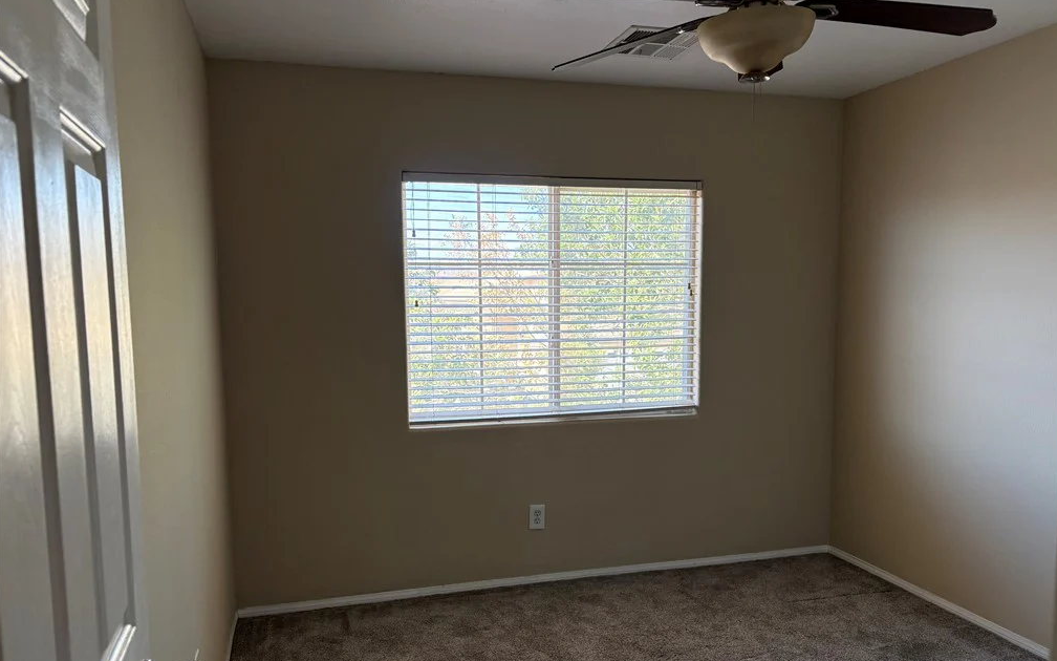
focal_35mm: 28
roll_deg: +0.1
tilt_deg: -5.6
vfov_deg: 44.4
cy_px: 390
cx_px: 533
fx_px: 807
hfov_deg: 66.5
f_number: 1.6
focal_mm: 5.96
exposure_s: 1/156
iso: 125
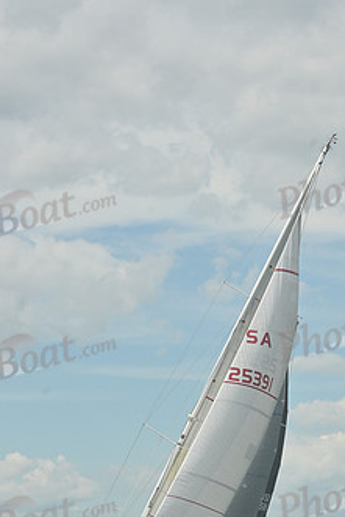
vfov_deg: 11.7
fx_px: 2513
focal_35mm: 175
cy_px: 426
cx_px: 197
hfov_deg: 7.9
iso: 320
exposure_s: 1/1250
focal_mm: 100
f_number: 13
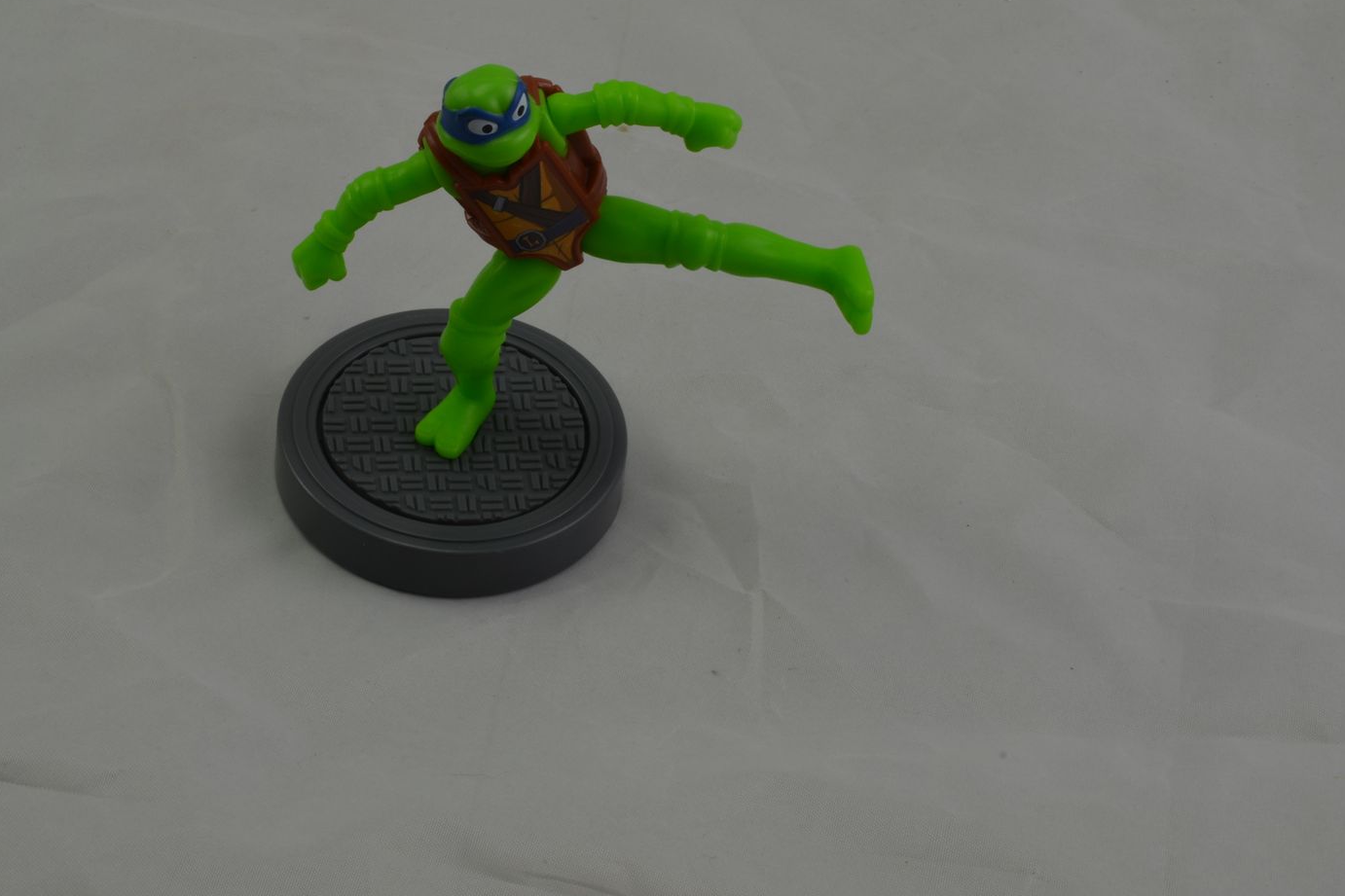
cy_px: 348
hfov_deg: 26.0
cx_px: 574
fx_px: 2914
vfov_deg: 17.5
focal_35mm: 78
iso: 100
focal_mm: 40
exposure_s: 1/4
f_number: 20
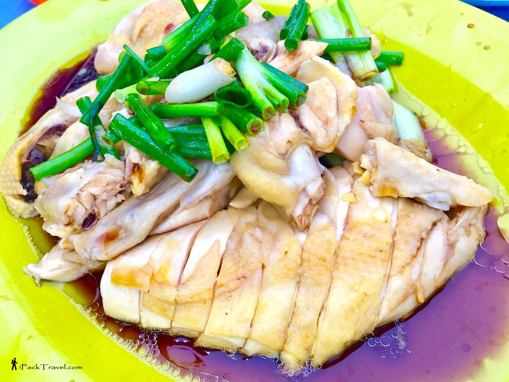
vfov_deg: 48.2
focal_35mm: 29
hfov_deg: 61.7
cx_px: 254
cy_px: 191
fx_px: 426
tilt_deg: -50.8
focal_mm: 4.15
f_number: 2.2
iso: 50
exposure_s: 1/33
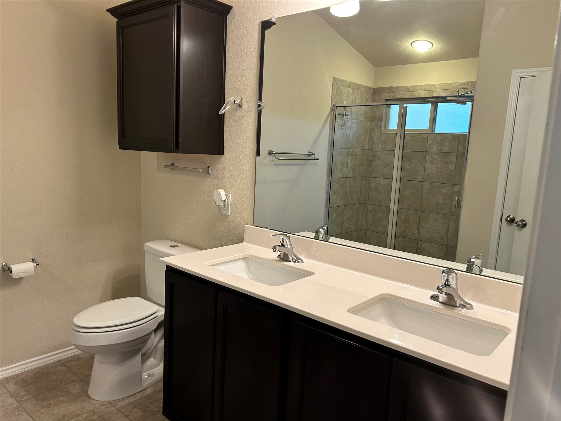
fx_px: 421
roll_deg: -2.9
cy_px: 210
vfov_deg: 53.1
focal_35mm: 26
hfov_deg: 67.3
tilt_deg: -8.1
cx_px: 280
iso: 125
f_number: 1.5
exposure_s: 1/60
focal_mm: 5.7
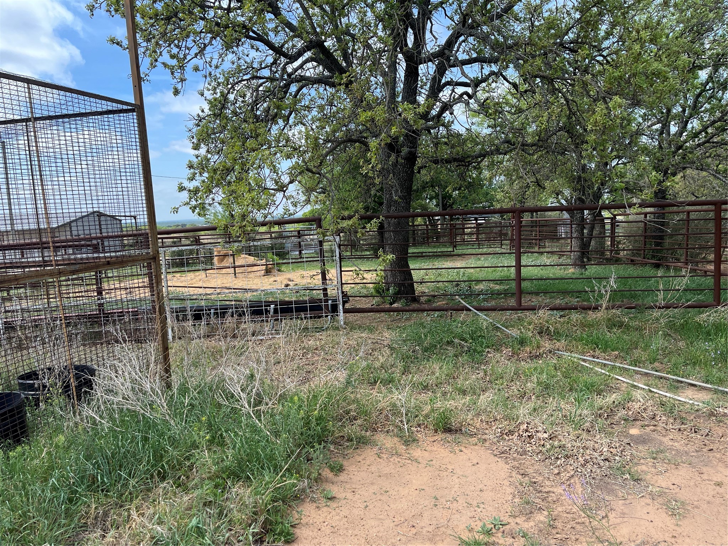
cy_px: 273
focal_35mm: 26
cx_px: 364
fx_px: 547
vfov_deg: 53.1
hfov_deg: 67.3
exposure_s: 1/1647
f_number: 1.6
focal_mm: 5.1
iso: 50
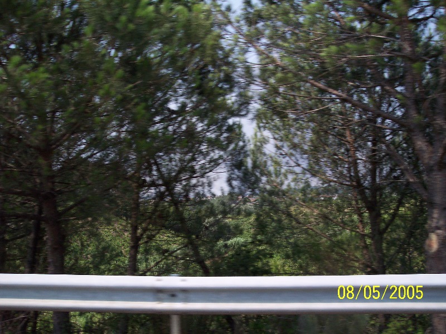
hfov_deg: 49.0
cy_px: 167
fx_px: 490
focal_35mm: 38
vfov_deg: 37.7
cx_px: 223
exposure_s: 1/500
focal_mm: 8
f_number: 4.8
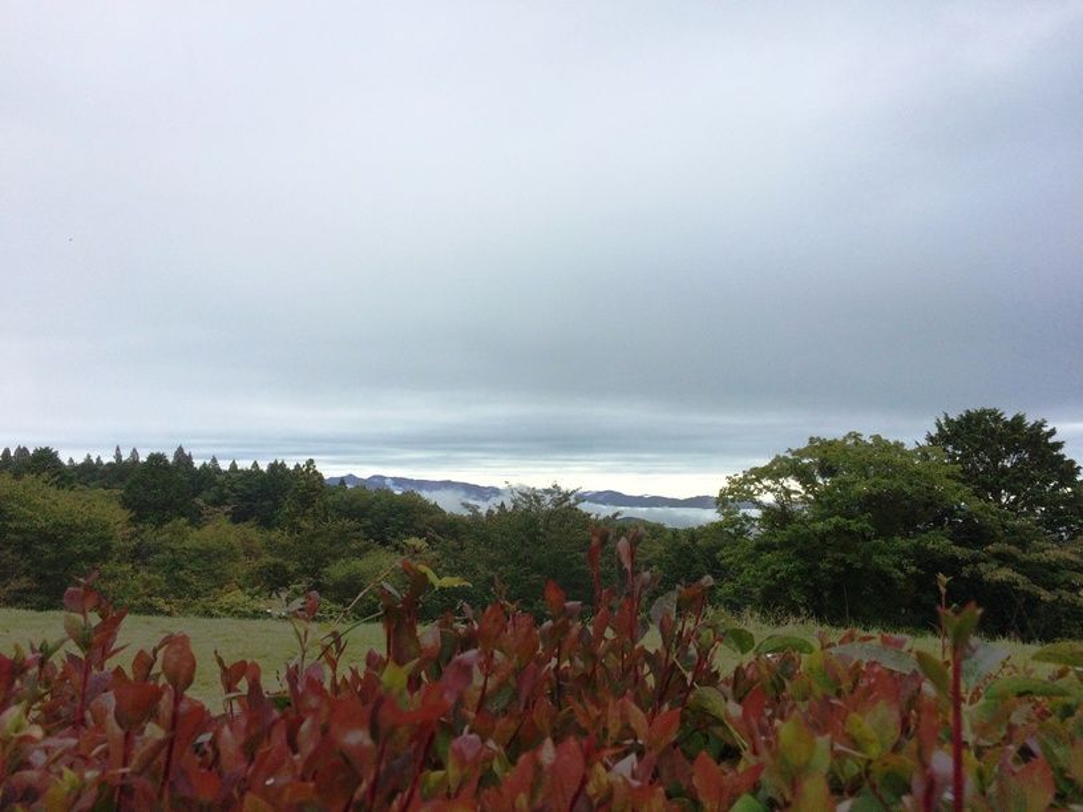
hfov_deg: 61.7
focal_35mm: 29
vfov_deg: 48.2
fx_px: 907
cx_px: 542
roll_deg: +0.0
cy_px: 406
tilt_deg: +4.5
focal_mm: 4.15
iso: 32
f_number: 2.2
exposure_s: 1/1866
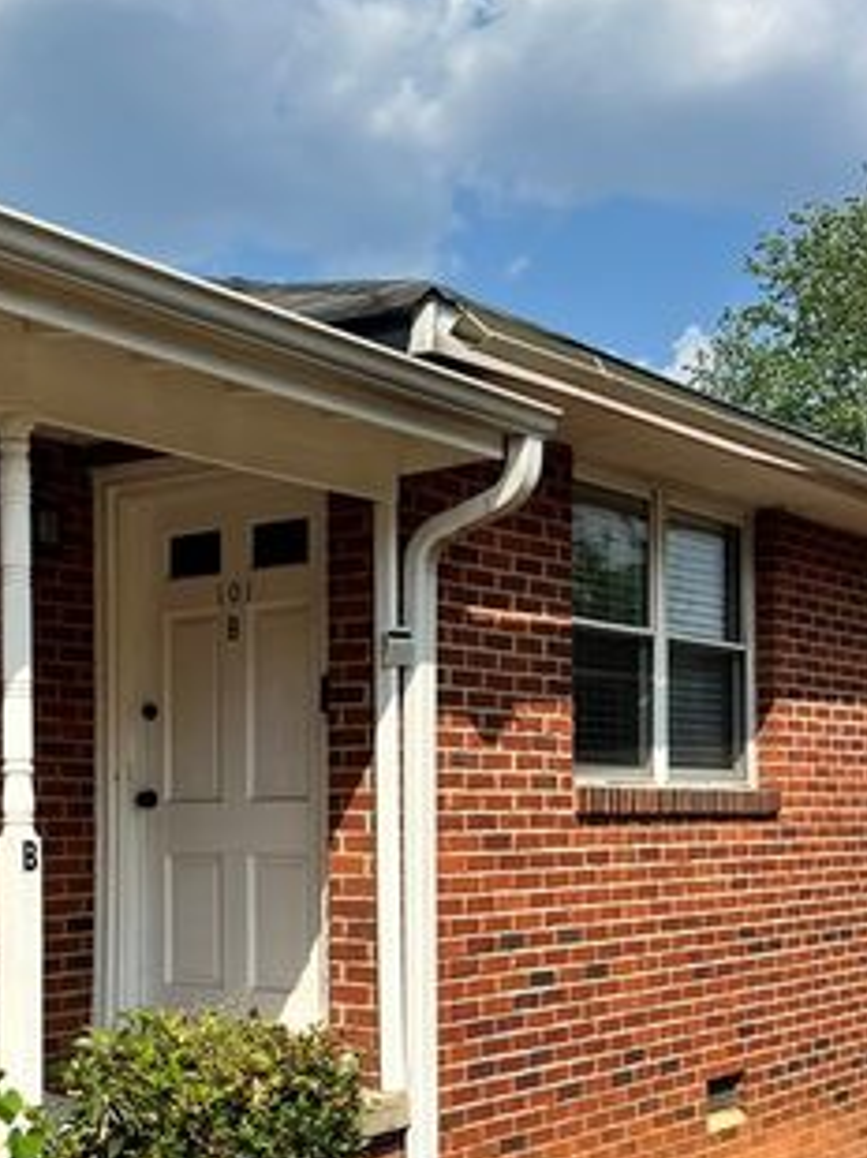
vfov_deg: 34.0
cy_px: 801
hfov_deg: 25.7
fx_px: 1873
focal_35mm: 56
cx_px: 191
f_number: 1.5
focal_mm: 5.7
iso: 50
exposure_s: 1/4444
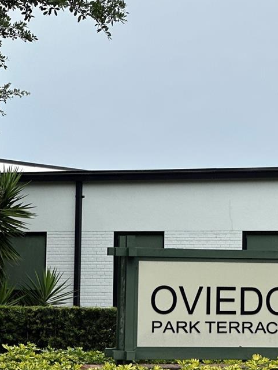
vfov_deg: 13.7
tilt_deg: +6.4
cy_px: 113
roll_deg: -1.5
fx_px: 1543
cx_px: 230
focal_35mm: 144
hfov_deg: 10.3
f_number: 2.8
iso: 32
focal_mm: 9
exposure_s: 1/935
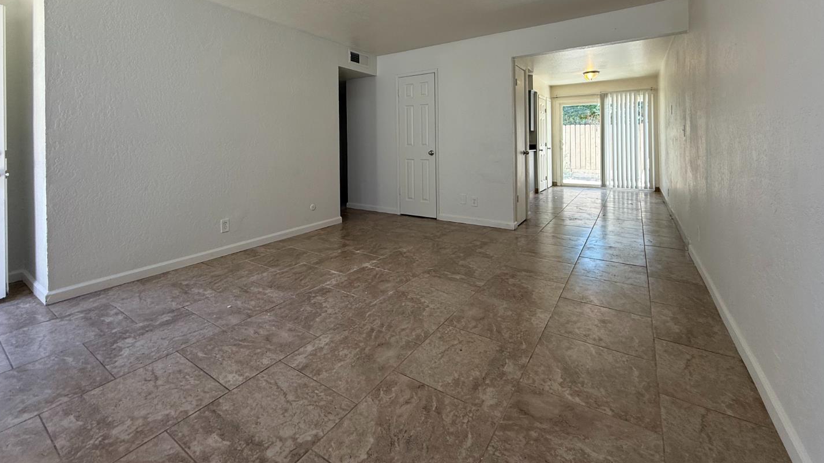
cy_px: 144
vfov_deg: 64.8
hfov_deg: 99.3
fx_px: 350
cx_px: 396
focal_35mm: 16
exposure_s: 1/99
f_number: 2.2
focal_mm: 2.22
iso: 100
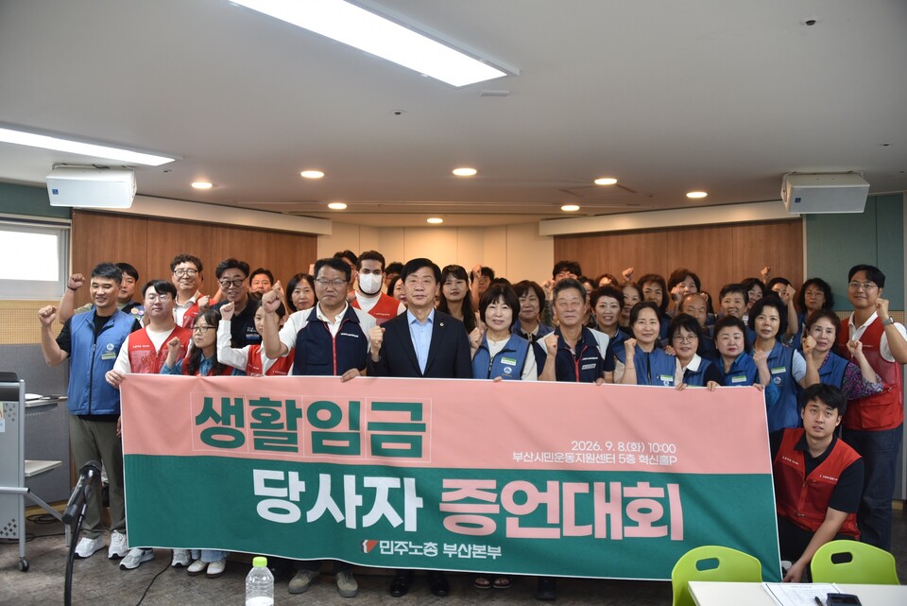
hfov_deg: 65.4
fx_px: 706
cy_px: 303
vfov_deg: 46.4
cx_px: 454
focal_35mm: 28
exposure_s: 1/60
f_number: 4
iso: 640
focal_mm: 28
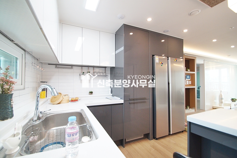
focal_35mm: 15
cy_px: 79
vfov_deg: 77.2
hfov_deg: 100.4
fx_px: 99
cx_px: 118
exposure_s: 1/80
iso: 800
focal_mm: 10
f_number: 4
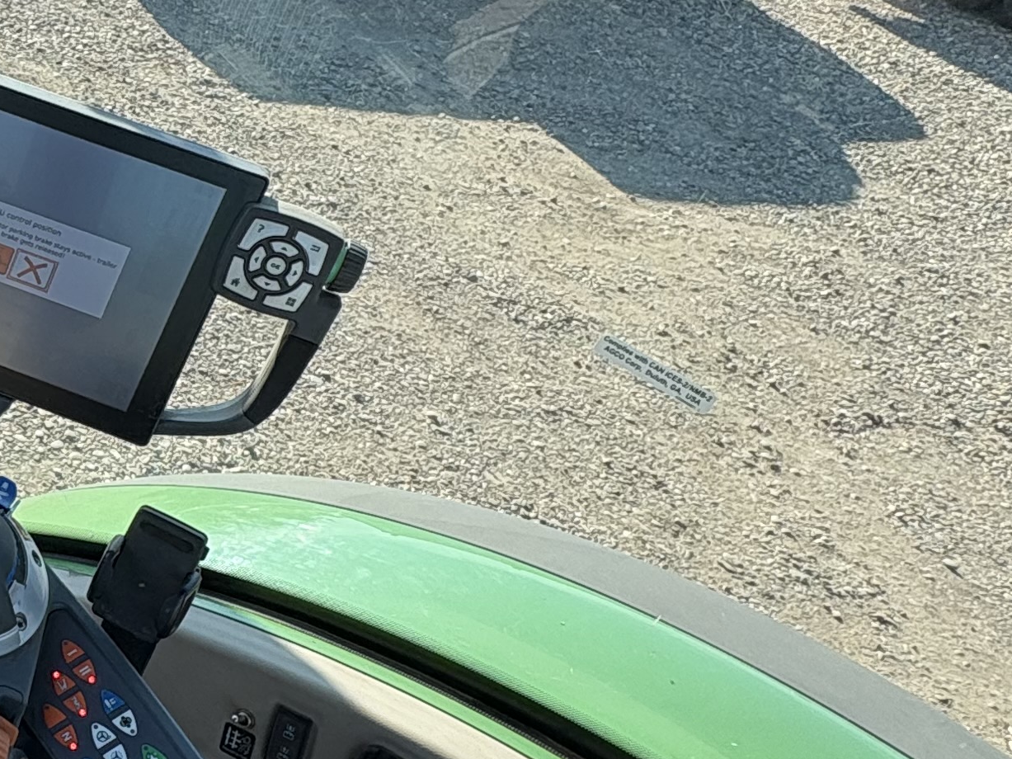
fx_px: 1345
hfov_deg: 33.2
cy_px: 402
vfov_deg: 31.5
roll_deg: -14.9
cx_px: -219
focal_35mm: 46
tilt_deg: -39.1
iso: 40
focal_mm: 2.22
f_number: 2.2
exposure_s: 1/399
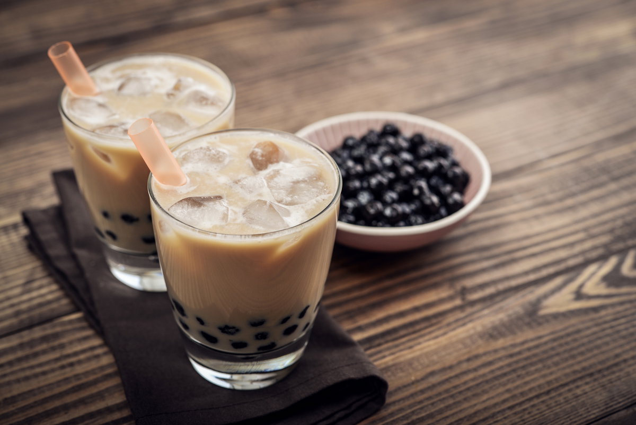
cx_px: 318
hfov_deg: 33.4
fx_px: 1060
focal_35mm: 60
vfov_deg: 22.6
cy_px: 212
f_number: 6.3
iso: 160
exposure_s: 1/160
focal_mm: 60
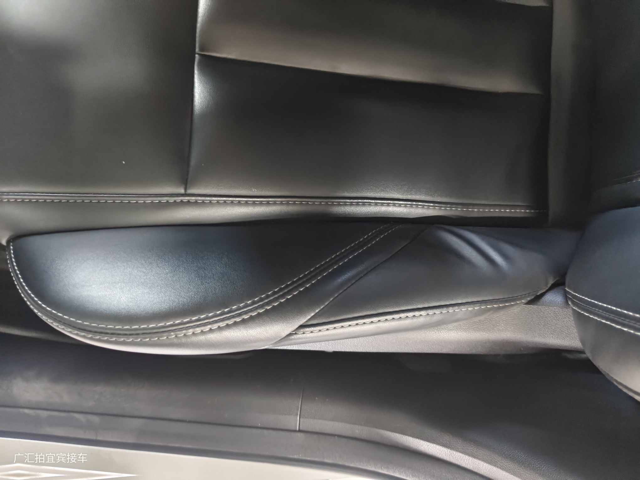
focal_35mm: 23
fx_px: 425
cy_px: 240
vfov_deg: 58.9
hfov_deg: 73.9
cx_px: 320
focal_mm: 5.56
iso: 4416
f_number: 1.88
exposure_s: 1/25.1
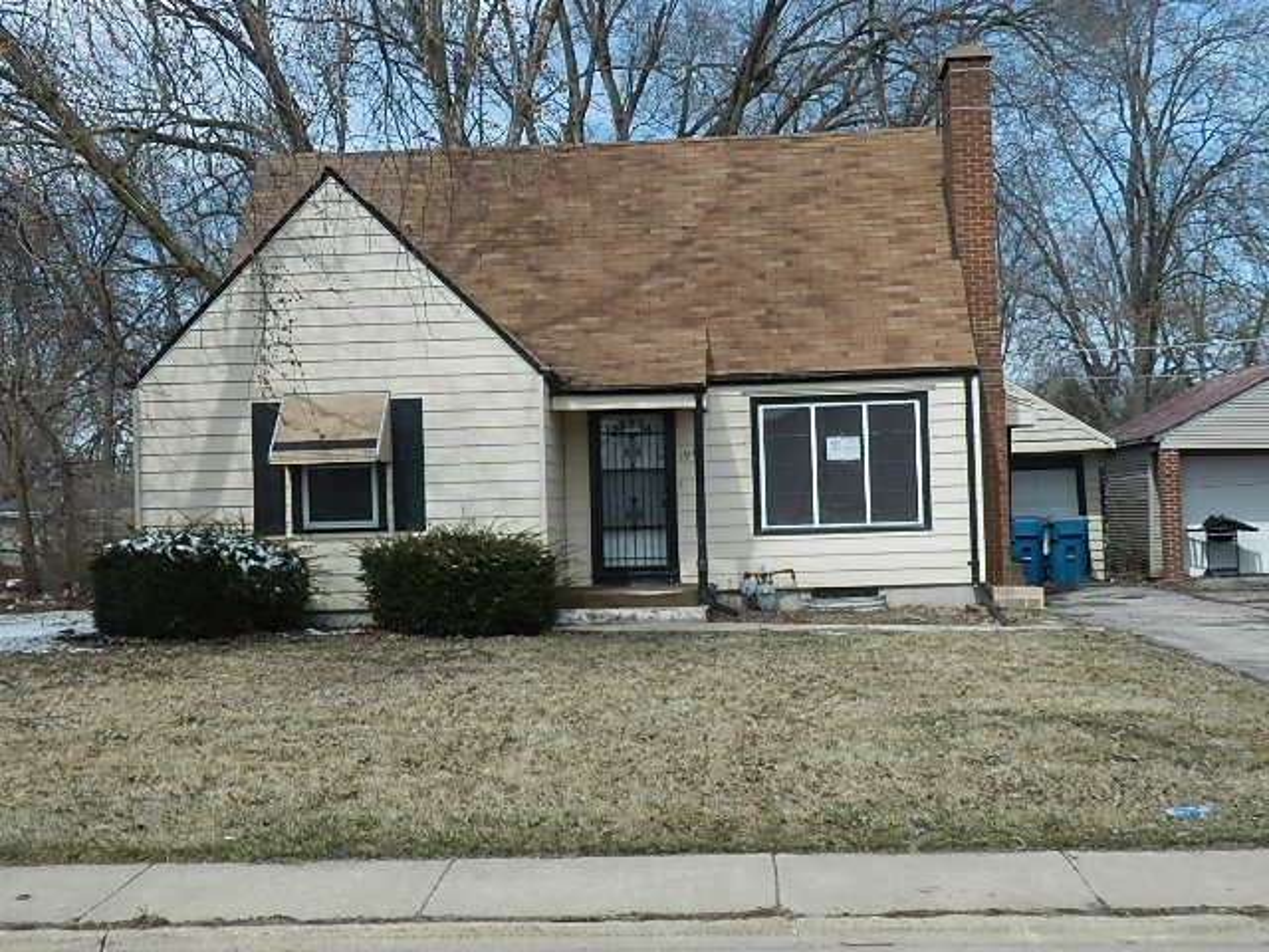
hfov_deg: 38.9
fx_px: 1796
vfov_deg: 29.7
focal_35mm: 49
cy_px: 476
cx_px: 634
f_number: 4
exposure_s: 1/800
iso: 80
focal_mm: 8.9
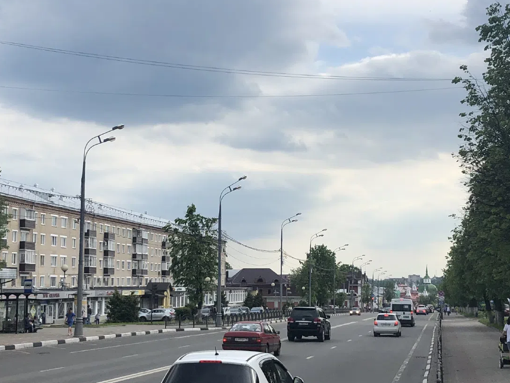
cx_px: 277
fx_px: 913
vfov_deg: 23.6
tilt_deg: +4.7
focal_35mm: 62
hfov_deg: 31.2
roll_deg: -0.4
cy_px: 225
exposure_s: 1/2404
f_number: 1.8
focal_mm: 3.99
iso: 20
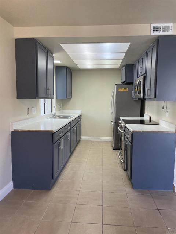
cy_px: 117
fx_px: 176
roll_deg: -2.2
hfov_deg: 53.1
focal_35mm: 26
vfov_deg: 67.3
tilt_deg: -6.8
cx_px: 88
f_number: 1.6
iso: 64
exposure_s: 1/120
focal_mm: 4.2
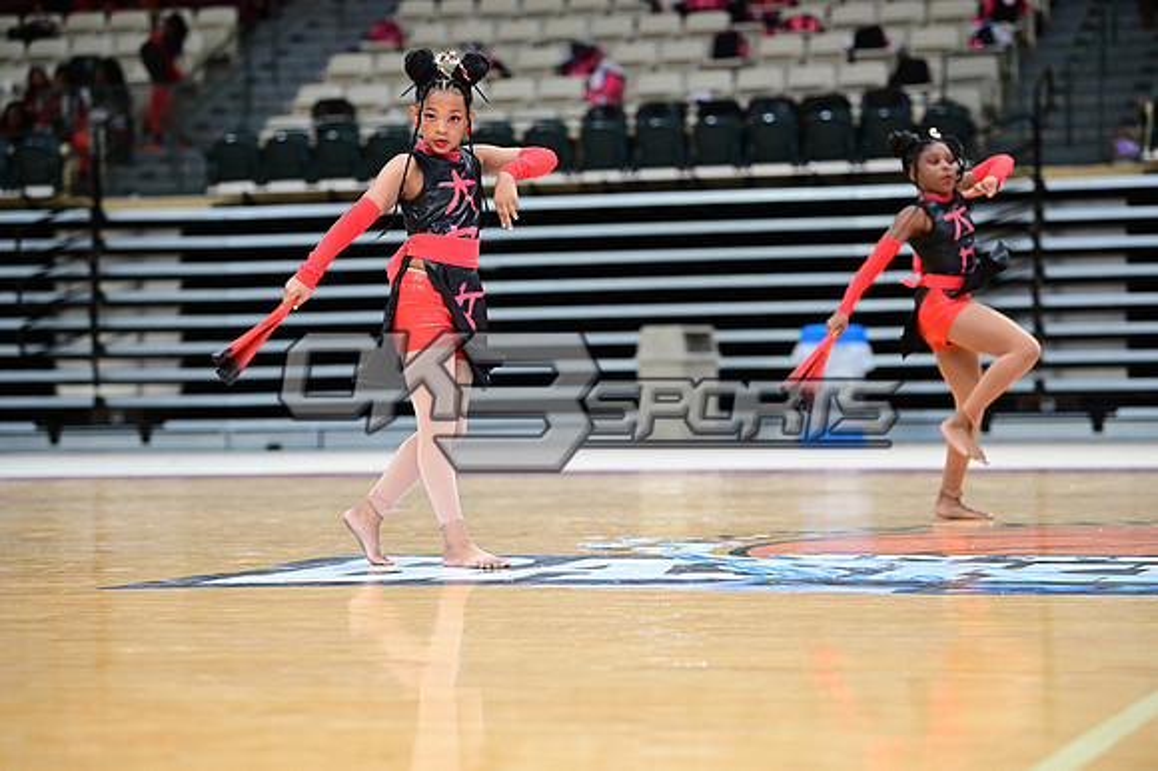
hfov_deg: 18.6
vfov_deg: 12.4
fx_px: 3536
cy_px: 386
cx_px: 579
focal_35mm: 110
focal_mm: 110
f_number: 3.2
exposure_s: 1/1000
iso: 6400
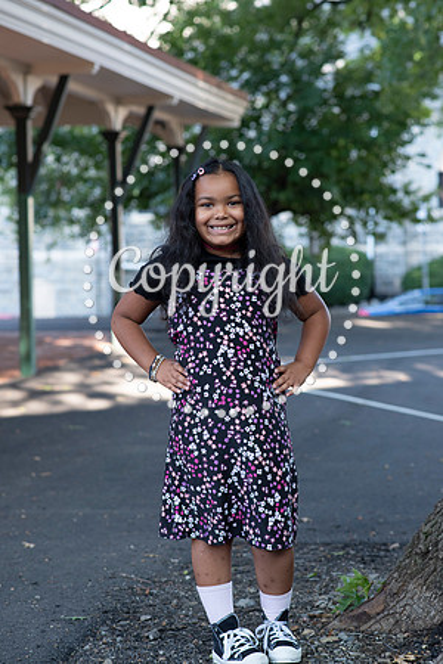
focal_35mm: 85
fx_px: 1569
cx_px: 222
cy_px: 332
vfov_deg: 23.9
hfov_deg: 16.1
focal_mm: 85
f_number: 4.5
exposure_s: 1/250
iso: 800
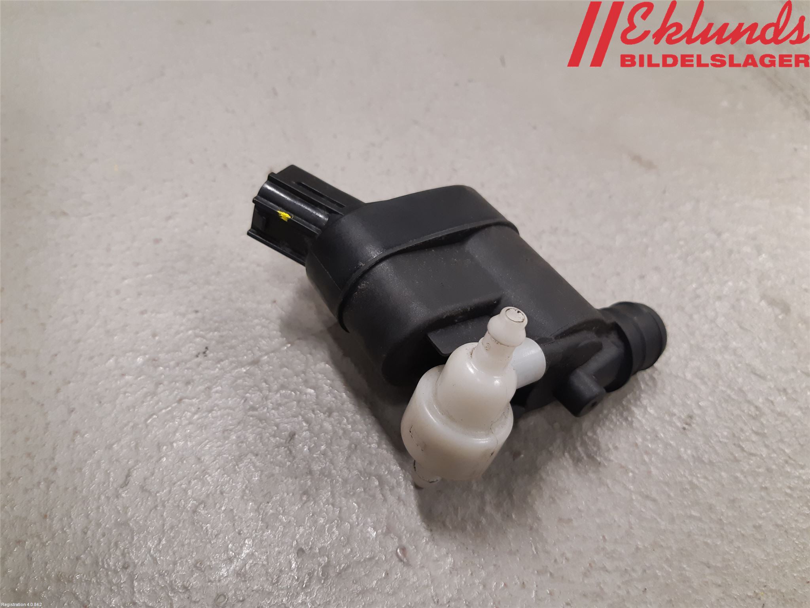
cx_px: 405
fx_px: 608
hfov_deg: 67.3
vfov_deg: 53.1
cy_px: 304
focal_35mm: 26
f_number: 1.7
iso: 160
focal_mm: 3.93
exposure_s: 1/50
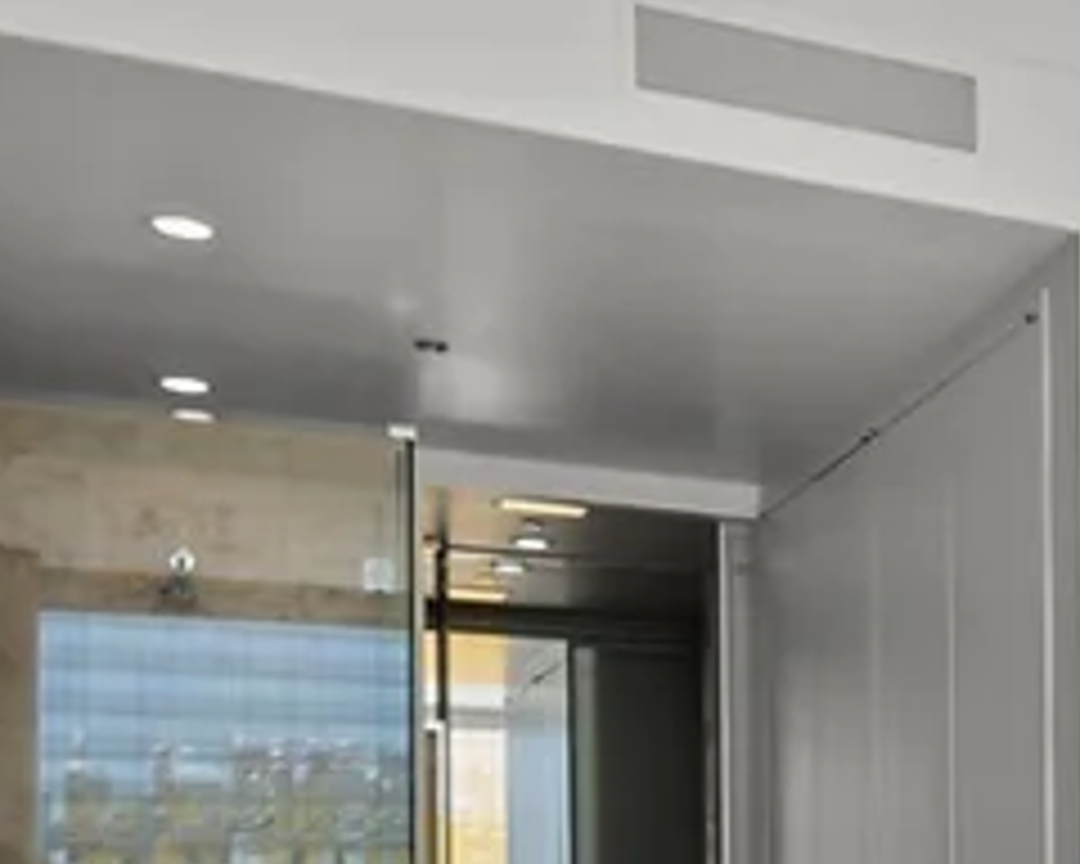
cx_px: 1426
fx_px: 2046
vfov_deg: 22.9
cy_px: 871
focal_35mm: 64
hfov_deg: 25.3
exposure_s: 1/100
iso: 100
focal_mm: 16
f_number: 7.1
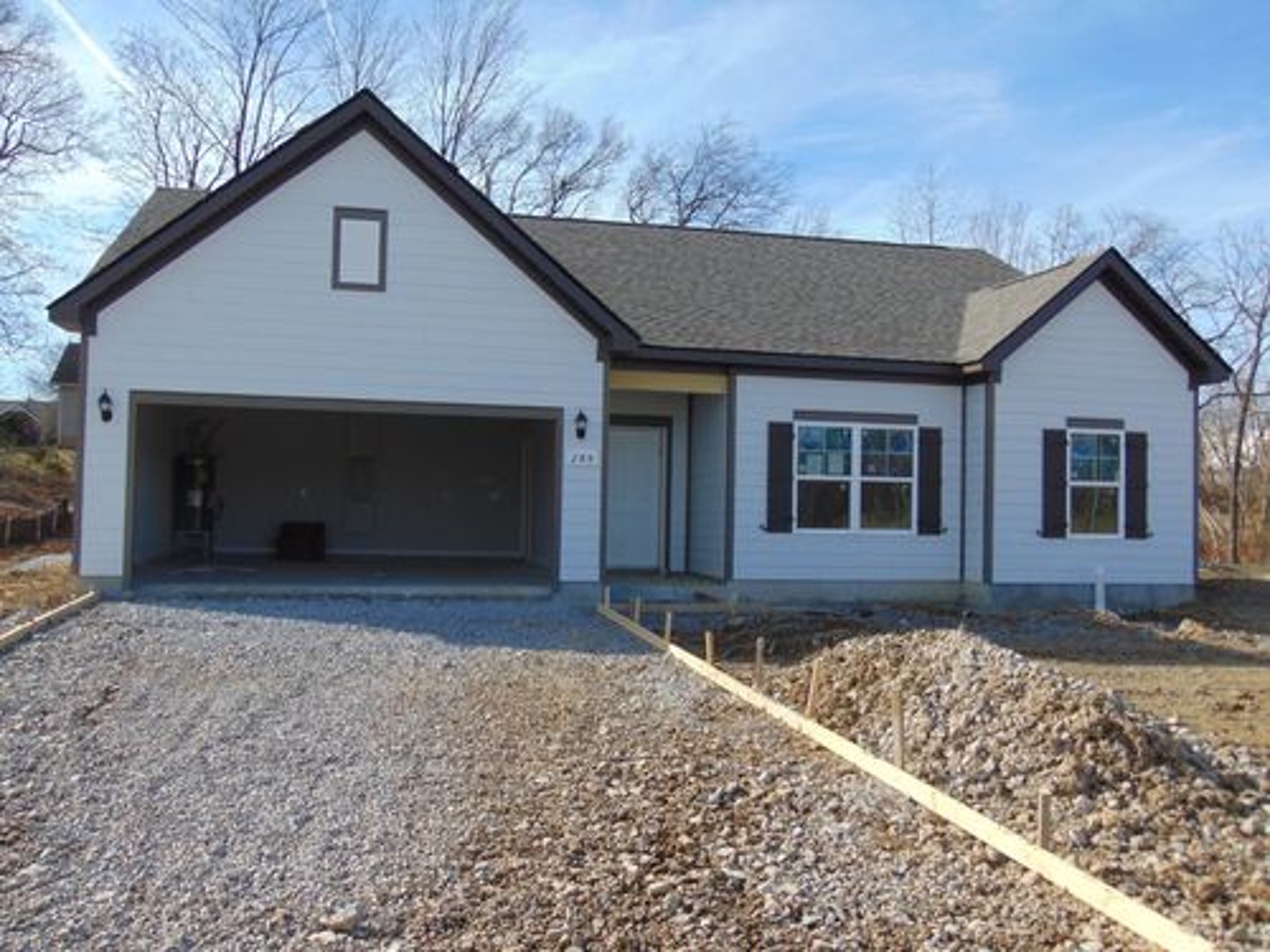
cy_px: 476
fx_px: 1211
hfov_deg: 55.4
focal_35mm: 33
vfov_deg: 42.9
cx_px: 635
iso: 80
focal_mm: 5.8
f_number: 3.2
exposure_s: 1/1000
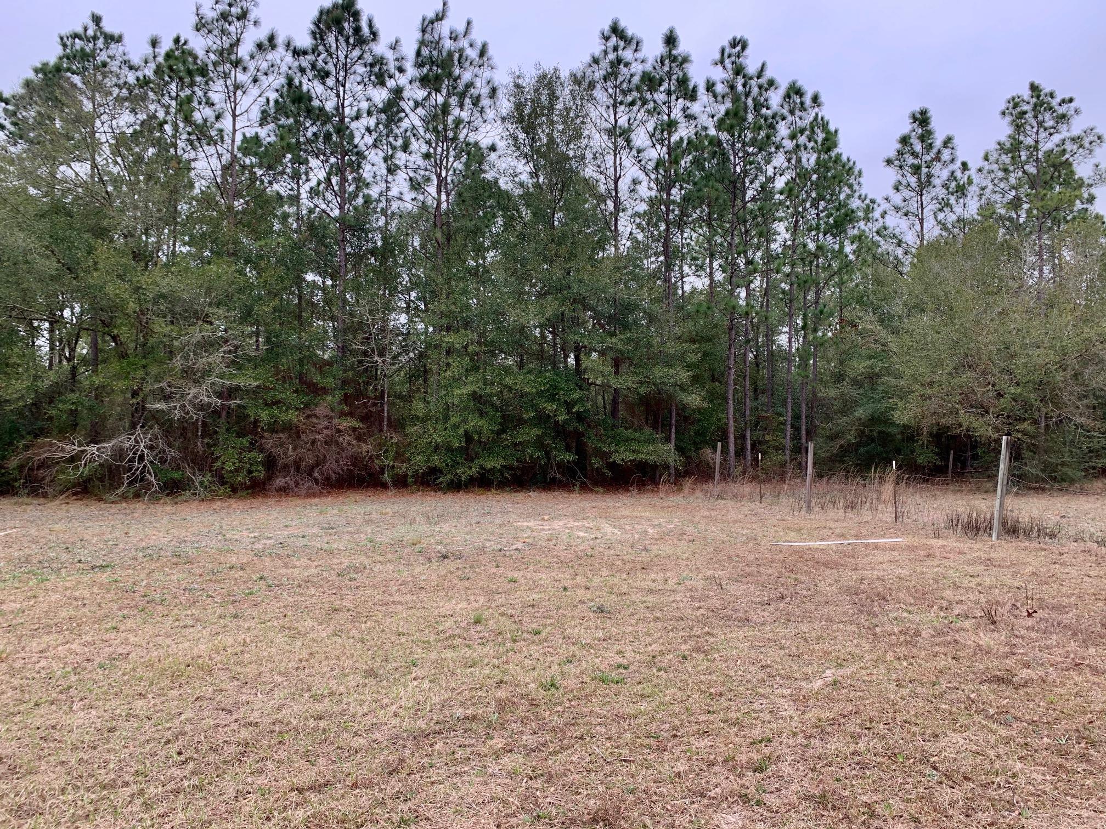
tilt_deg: +0.8
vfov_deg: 53.1
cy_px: 414
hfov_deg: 67.3
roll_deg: +0.8
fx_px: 831
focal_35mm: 26
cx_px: 553
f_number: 1.8
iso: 25
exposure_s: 1/122
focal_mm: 4.25
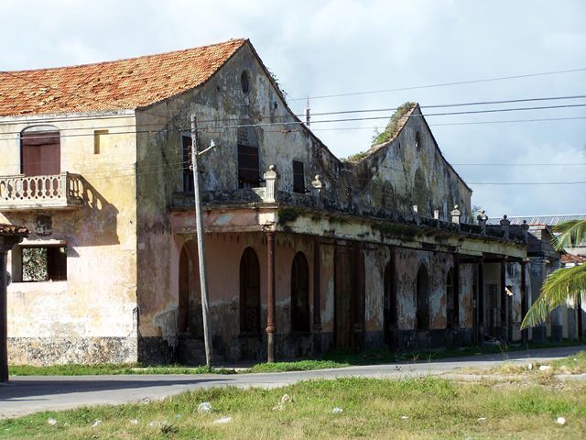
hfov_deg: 18.7
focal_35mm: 105
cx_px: 293
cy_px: 220
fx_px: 1778
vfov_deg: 14.1
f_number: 3.2
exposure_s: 1/800
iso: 80
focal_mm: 17.5
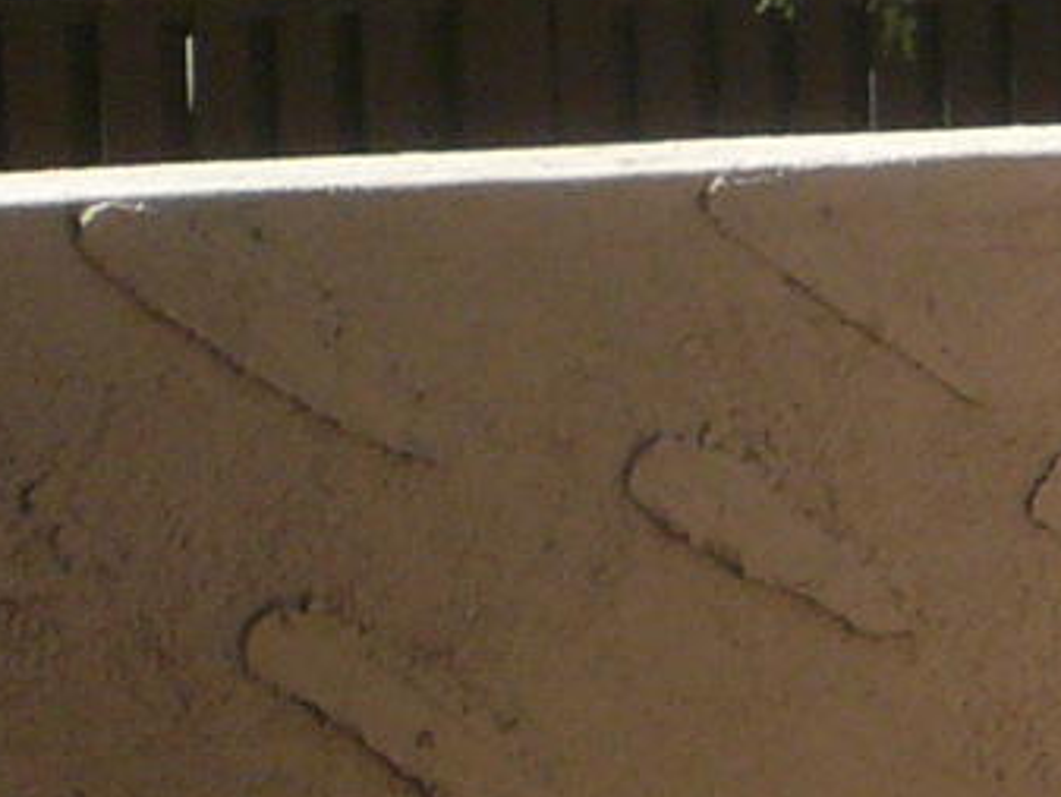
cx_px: 2906
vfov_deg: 8.7
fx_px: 5212
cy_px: 529
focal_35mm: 170
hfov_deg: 9.6
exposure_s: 1/125
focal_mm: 4.6
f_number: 8
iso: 100
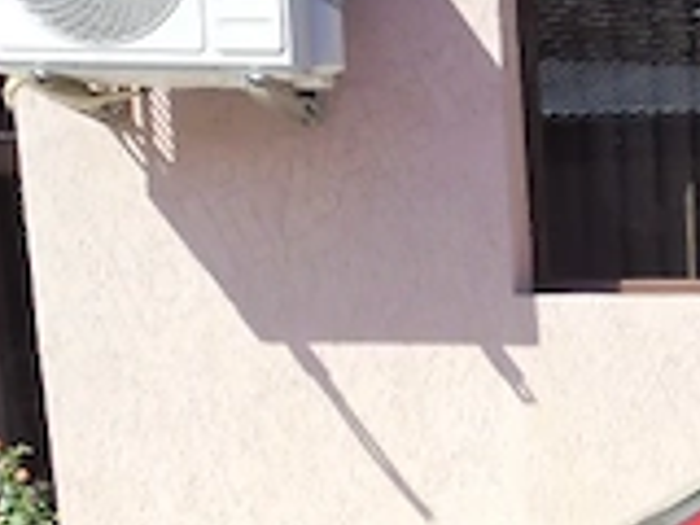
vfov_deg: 13.3
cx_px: 1116
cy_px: 919
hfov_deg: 17.1
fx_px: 2042
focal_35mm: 101
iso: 80
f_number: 3.5
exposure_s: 1/583
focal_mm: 4.9
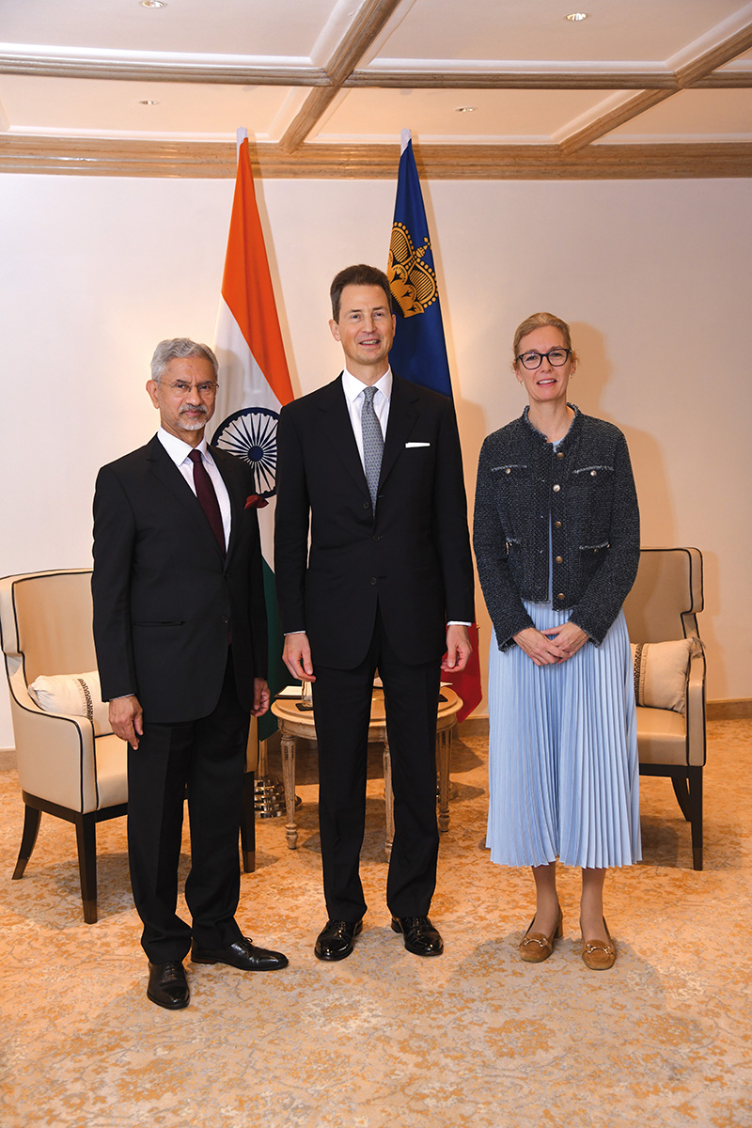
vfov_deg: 44.5
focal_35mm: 44
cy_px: 564
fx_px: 1379
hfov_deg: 30.5
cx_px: 376
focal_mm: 44
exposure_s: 1/125
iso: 1600
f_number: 4.5
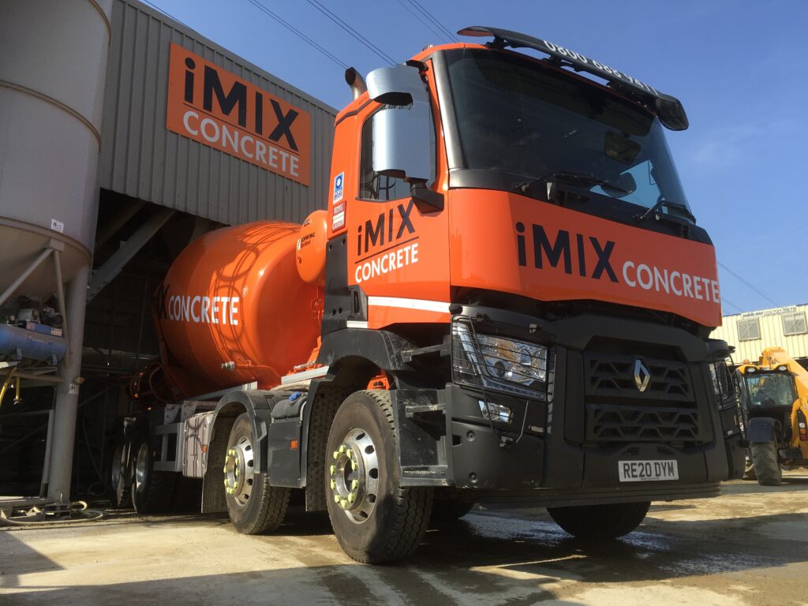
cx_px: 404
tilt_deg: +14.4
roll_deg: +1.1
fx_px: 677
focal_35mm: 29
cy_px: 303
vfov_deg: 48.2
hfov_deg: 61.7
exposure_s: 1/1054
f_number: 2.2
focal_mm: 4.15
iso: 25
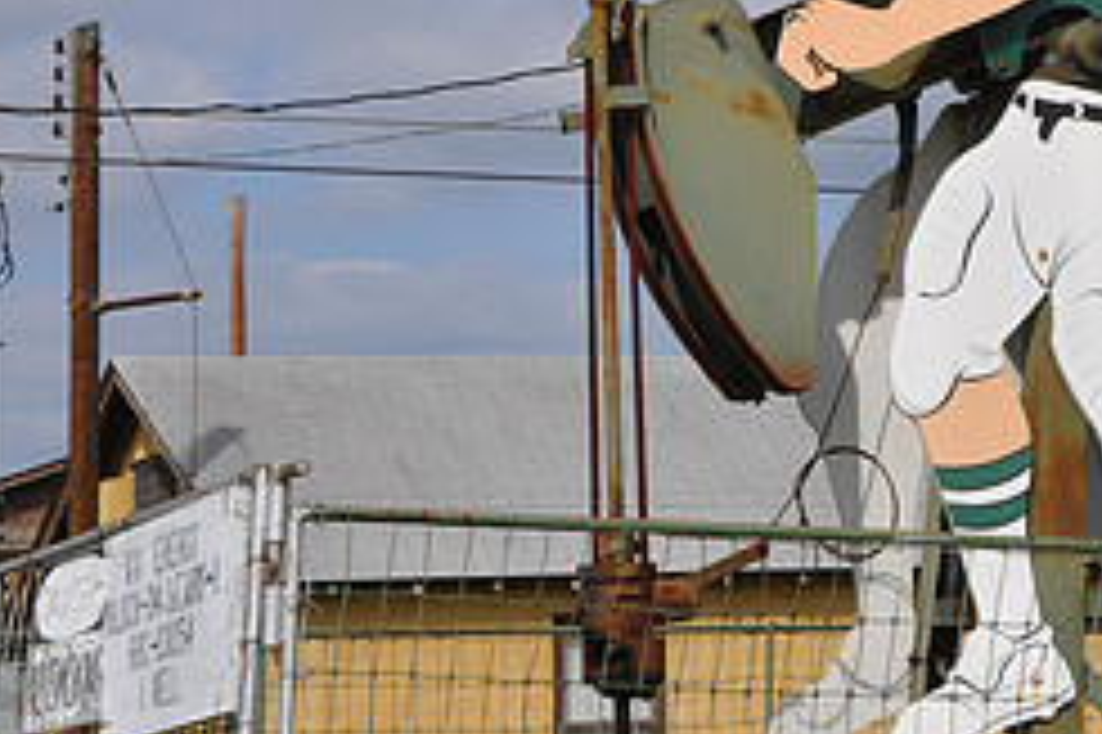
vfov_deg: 11.0
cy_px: 70
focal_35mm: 124
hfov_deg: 16.2
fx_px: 3799
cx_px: 1080
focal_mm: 35
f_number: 10
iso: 200
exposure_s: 1/400
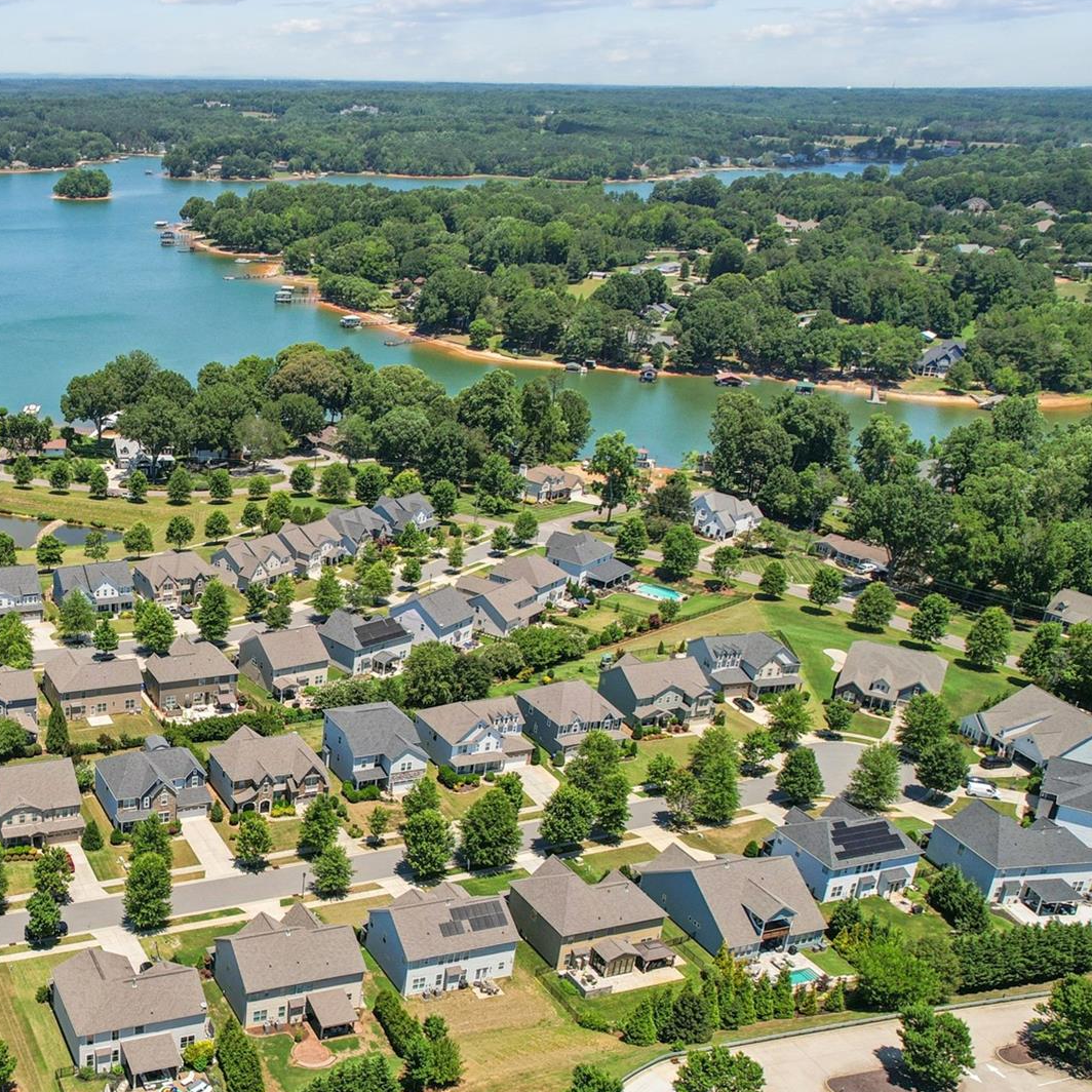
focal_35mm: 36
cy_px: 651
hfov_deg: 41.7
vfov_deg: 45.8
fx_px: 1285
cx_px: 75
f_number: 2.8
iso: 110
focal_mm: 8.4
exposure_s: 1/320
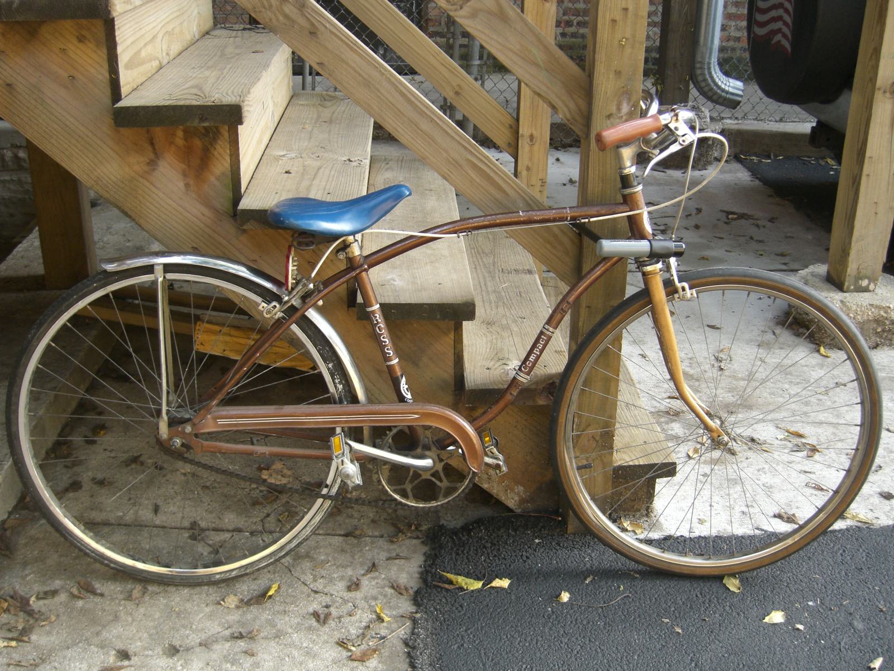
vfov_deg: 37.7
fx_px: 981
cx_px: 447
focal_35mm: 38
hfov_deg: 49.0
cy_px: 336
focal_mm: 7.9
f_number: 2.8
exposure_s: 1/125
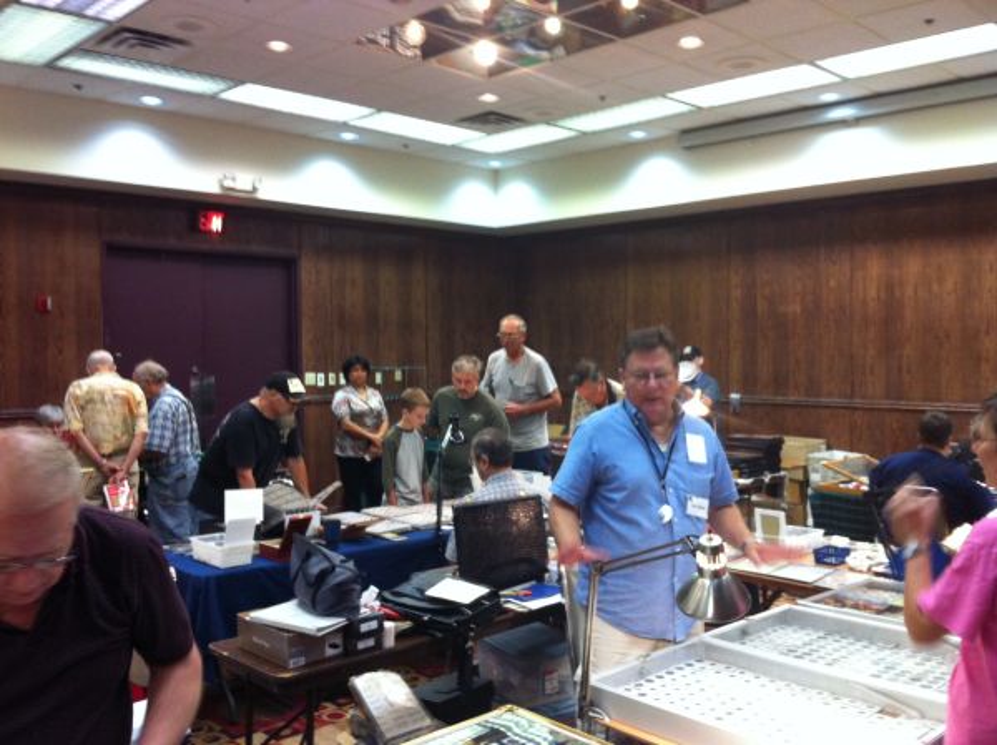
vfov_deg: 40.6
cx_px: 498
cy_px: 372
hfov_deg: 52.7
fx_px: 1006
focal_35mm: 35
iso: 200
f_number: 2.8
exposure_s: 1/15
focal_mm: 3.85
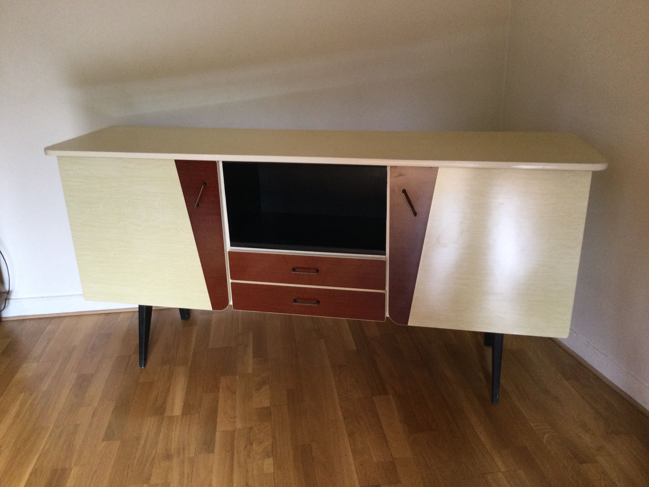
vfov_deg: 45.4
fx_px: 581
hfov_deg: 58.4
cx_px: 324
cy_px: 244
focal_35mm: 31
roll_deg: +0.7
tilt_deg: -19.5
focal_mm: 3.3
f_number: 2.4
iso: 125
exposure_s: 1/33
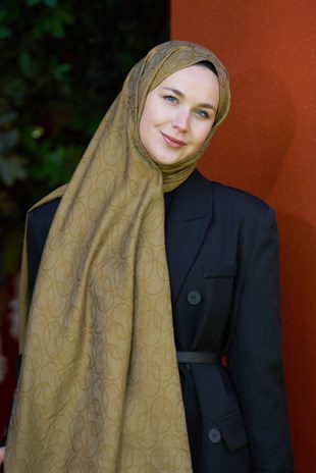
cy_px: 236
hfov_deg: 8.1
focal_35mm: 170
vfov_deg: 12.1
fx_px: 2235
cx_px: 158
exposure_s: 1/250
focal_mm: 170
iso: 200
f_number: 4
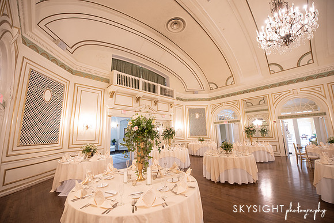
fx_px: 130
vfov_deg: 81.2
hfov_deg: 104.2
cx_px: 167
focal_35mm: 14
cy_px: 112
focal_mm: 14
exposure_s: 1/60
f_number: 3.2
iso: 1000
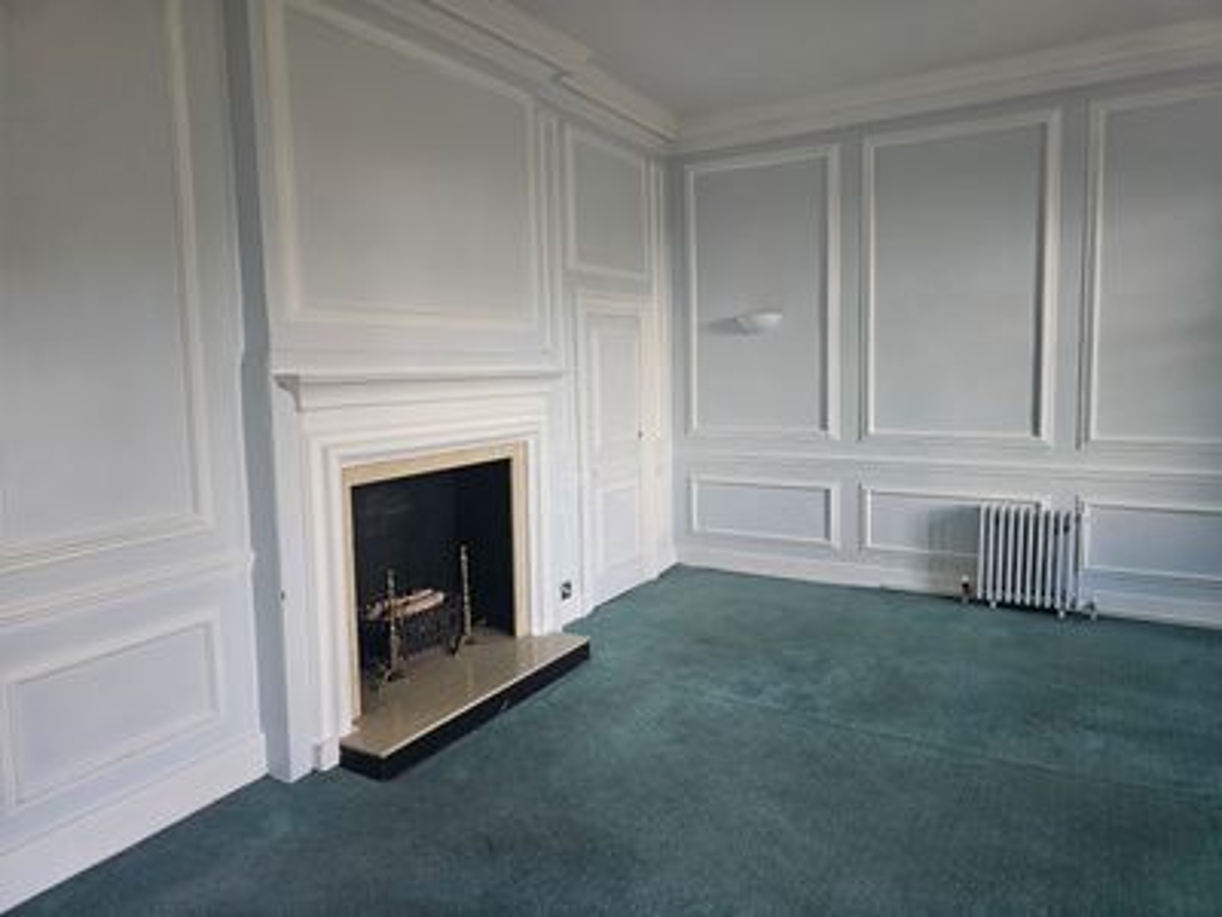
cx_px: 611
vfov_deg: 58.9
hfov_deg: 73.9
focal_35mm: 23
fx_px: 812
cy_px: 458
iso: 400
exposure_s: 1/142
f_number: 1.7
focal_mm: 6.3
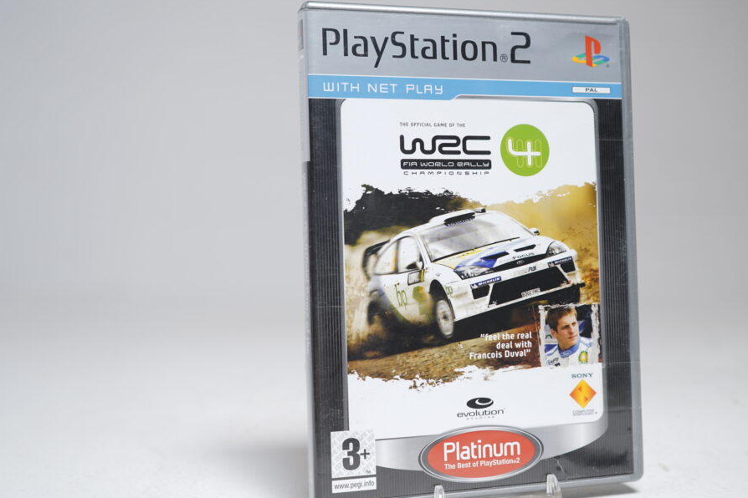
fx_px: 976
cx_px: 464
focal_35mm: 47
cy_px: 246
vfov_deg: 28.6
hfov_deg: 41.6
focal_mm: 35
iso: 64
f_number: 5
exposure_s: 1/4
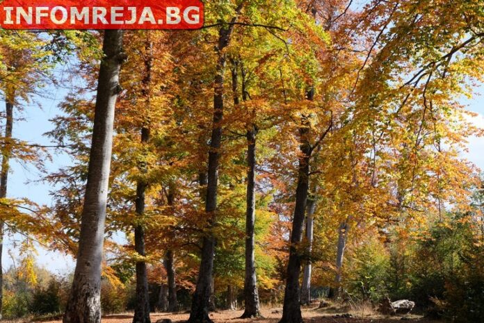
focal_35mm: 75
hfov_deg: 27.0
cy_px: 162
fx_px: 1009
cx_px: 242
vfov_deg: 18.2
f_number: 6.4
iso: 400
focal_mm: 50
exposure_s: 1/450
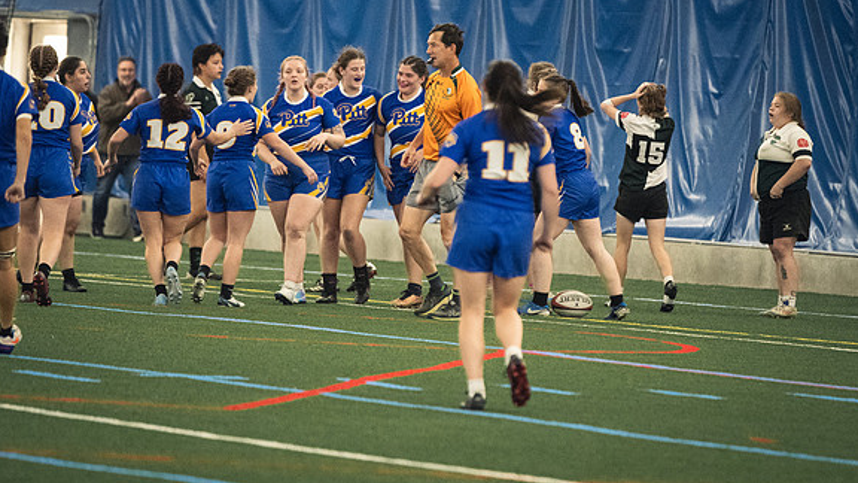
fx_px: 7189
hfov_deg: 6.8
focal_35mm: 316
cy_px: 212
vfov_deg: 3.8
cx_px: 429
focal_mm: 200
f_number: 2.8
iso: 9000
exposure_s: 1/500
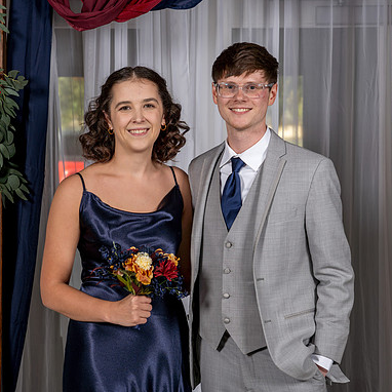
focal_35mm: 71
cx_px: 180
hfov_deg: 24.3
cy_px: 198
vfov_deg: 24.3
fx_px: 910
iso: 100
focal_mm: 55
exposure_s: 1/160
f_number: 5
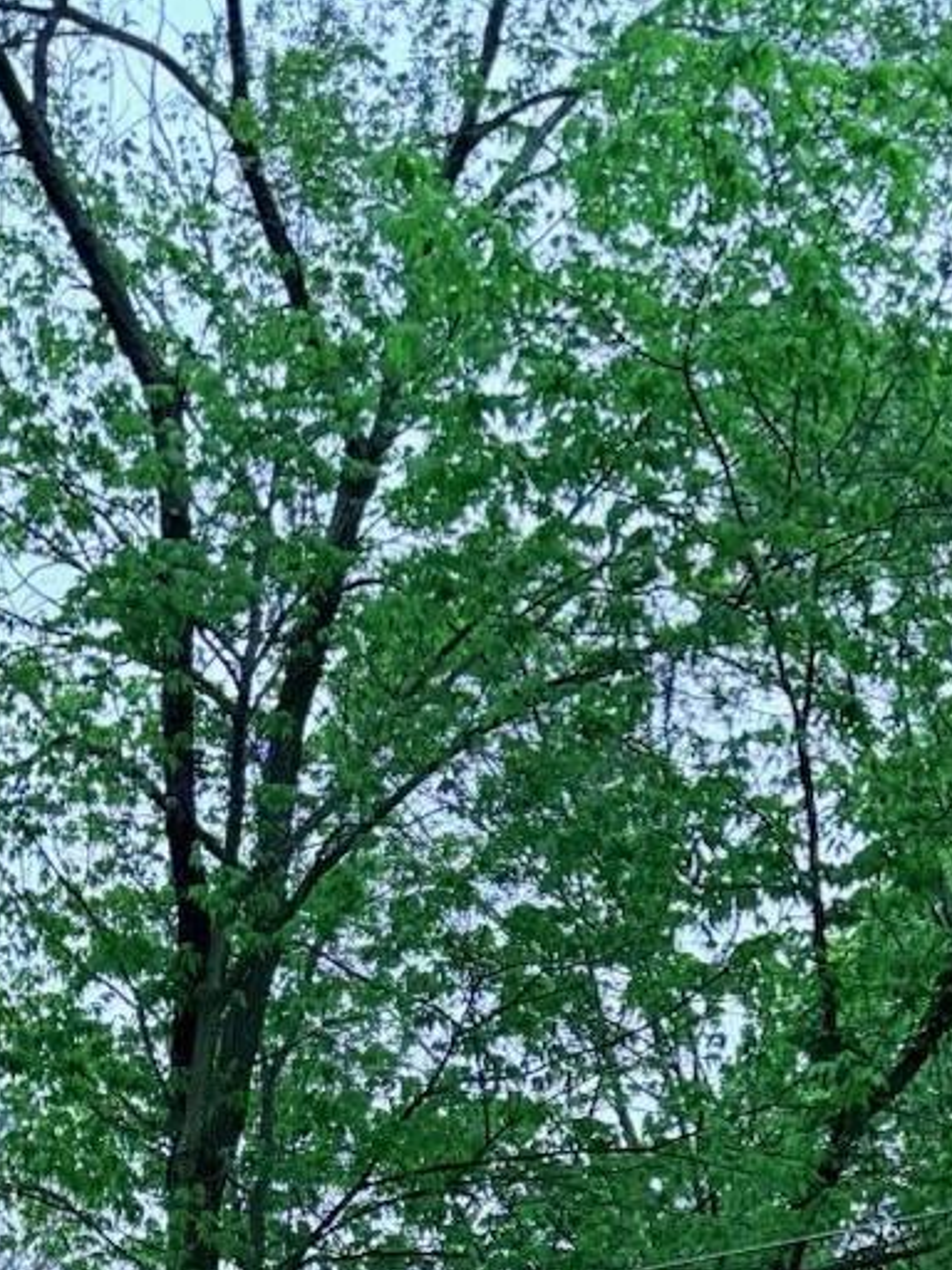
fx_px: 3520
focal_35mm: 96
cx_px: 245
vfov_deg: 16.9
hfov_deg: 15.3
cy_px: 2282
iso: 400
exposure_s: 1/60
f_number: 1.78
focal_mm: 6.76
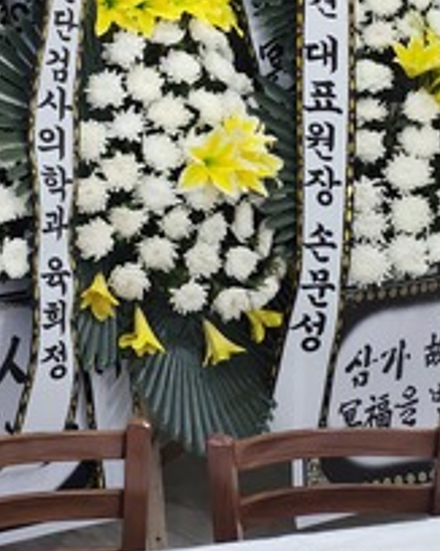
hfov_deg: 18.4
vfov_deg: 27.9
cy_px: 76
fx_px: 1075
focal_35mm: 66
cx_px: -340
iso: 160
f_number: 1.8
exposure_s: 1/120
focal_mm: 5.4
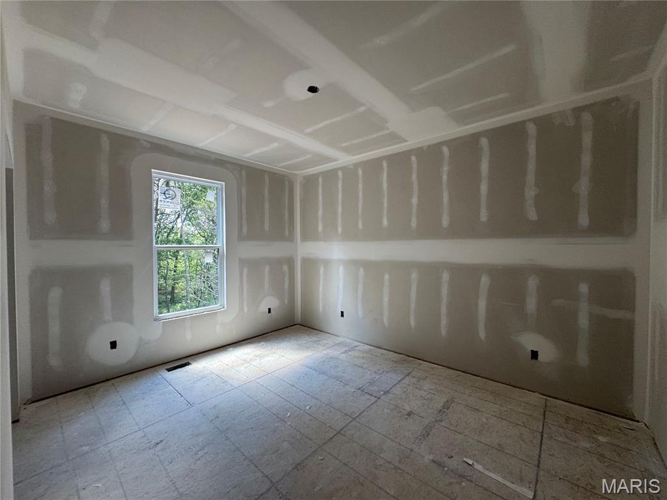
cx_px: 334
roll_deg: -0.3
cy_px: 250
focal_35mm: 14
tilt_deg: -0.9
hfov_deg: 102.1
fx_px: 270
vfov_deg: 85.7
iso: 160
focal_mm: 2.22
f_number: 2.2
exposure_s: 1/99
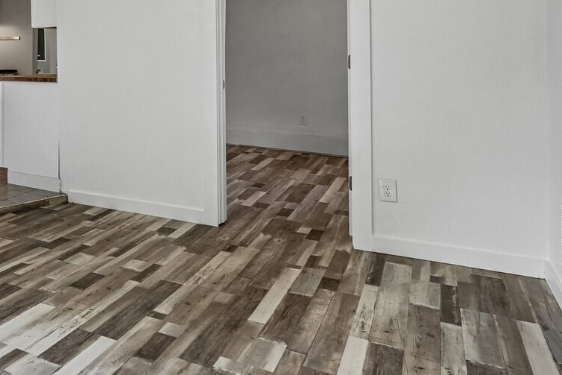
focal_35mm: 36
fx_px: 562
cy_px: 62
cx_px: 7
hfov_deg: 45.4
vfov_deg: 35.4
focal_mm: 16
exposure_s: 1/60
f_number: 8
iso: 400
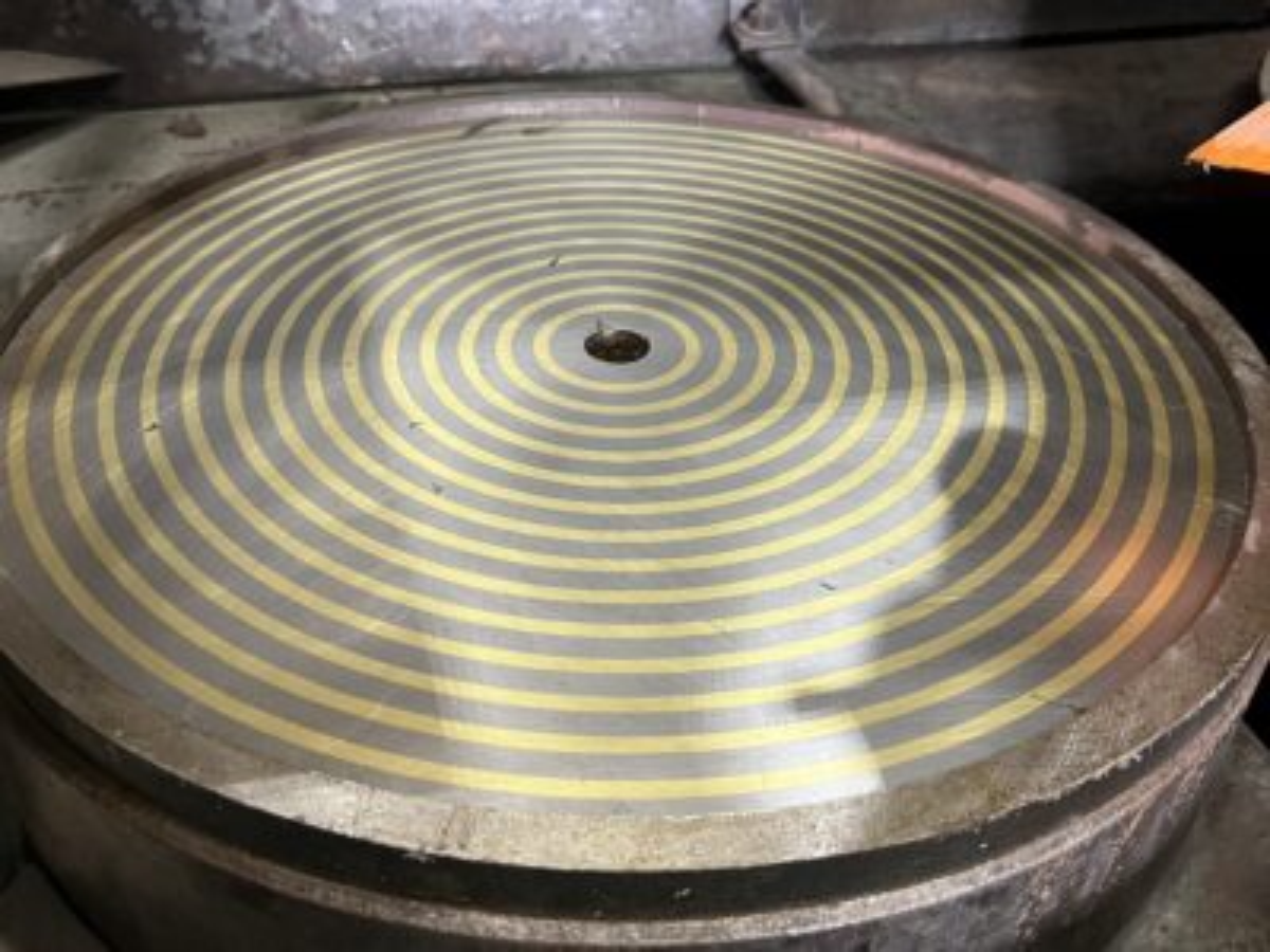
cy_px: 476
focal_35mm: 26
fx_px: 954
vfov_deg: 53.1
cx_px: 635
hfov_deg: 67.3
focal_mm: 5.7
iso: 400
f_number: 1.5
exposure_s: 1/60
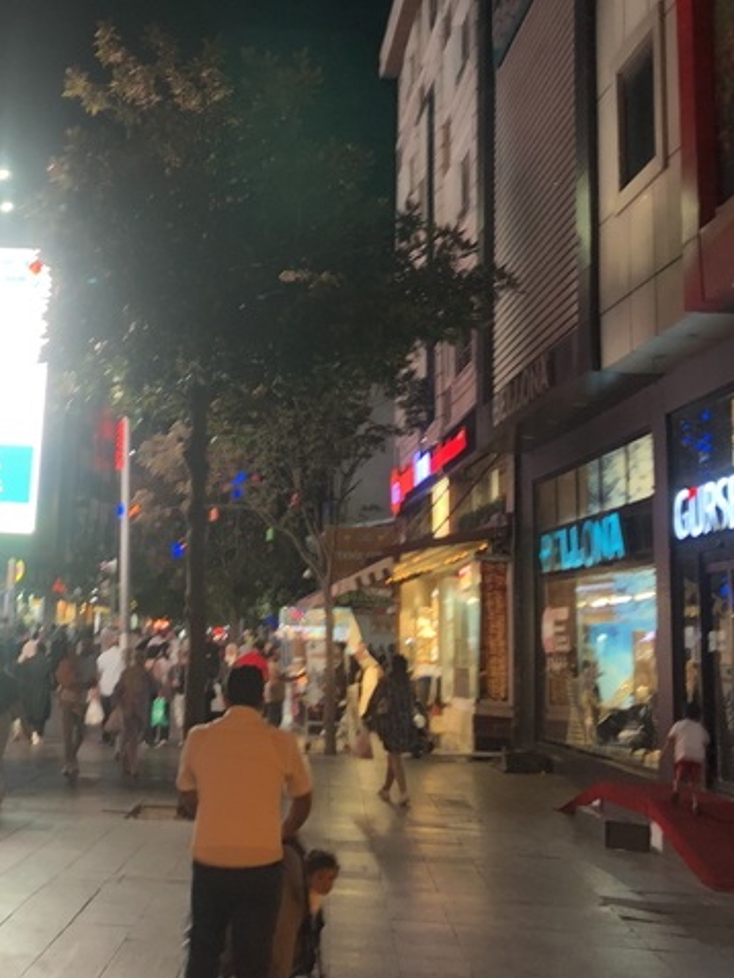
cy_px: 246
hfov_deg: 26.6
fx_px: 1526
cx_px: 162
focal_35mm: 54
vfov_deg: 34.8
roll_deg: -2.5
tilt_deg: +17.6
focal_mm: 3.99
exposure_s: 1/60
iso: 200
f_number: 1.8
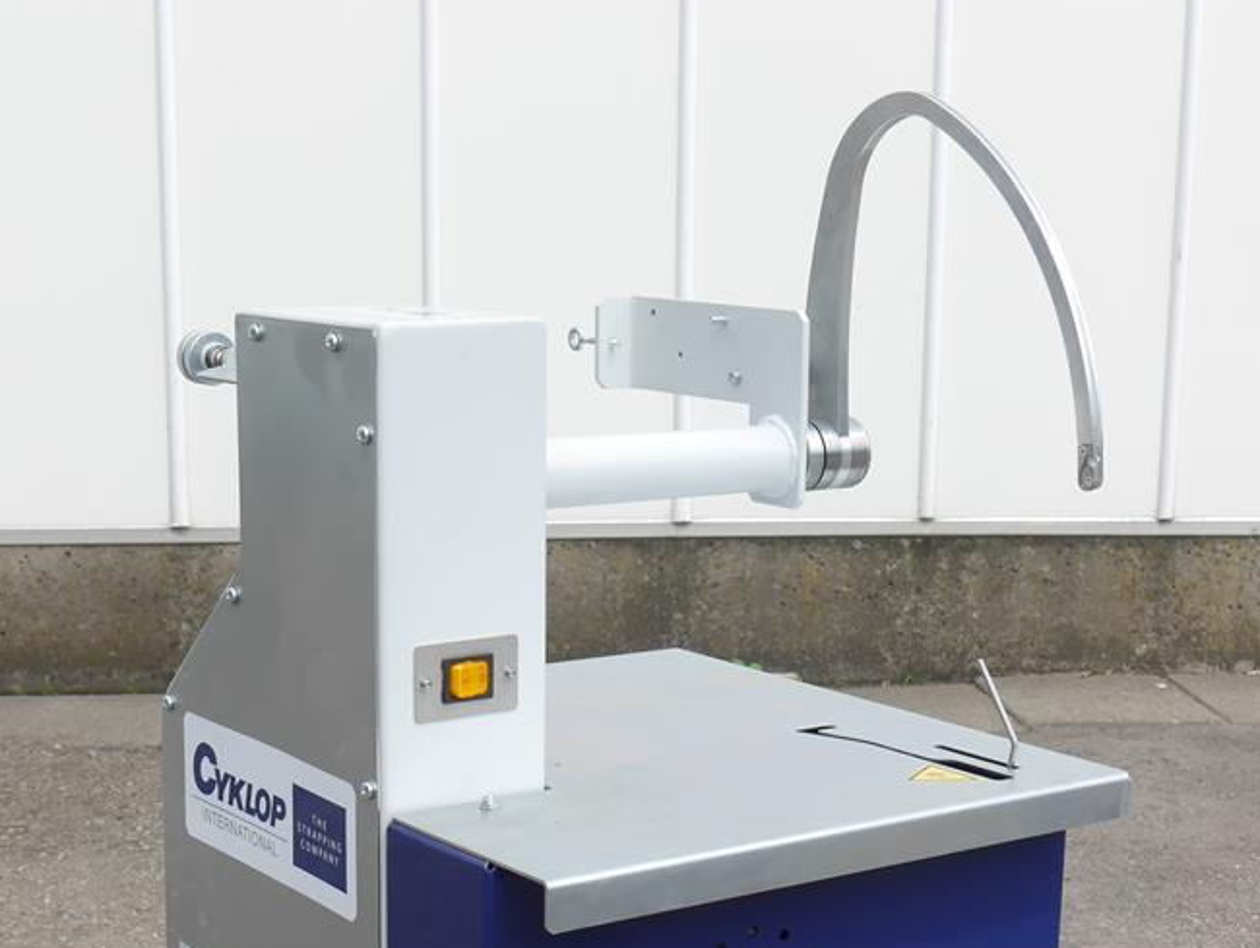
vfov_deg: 22.1
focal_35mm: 66
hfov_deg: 29.3
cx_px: 583
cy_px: 725
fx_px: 2405
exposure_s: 1/250
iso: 160
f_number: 7.1
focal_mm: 21
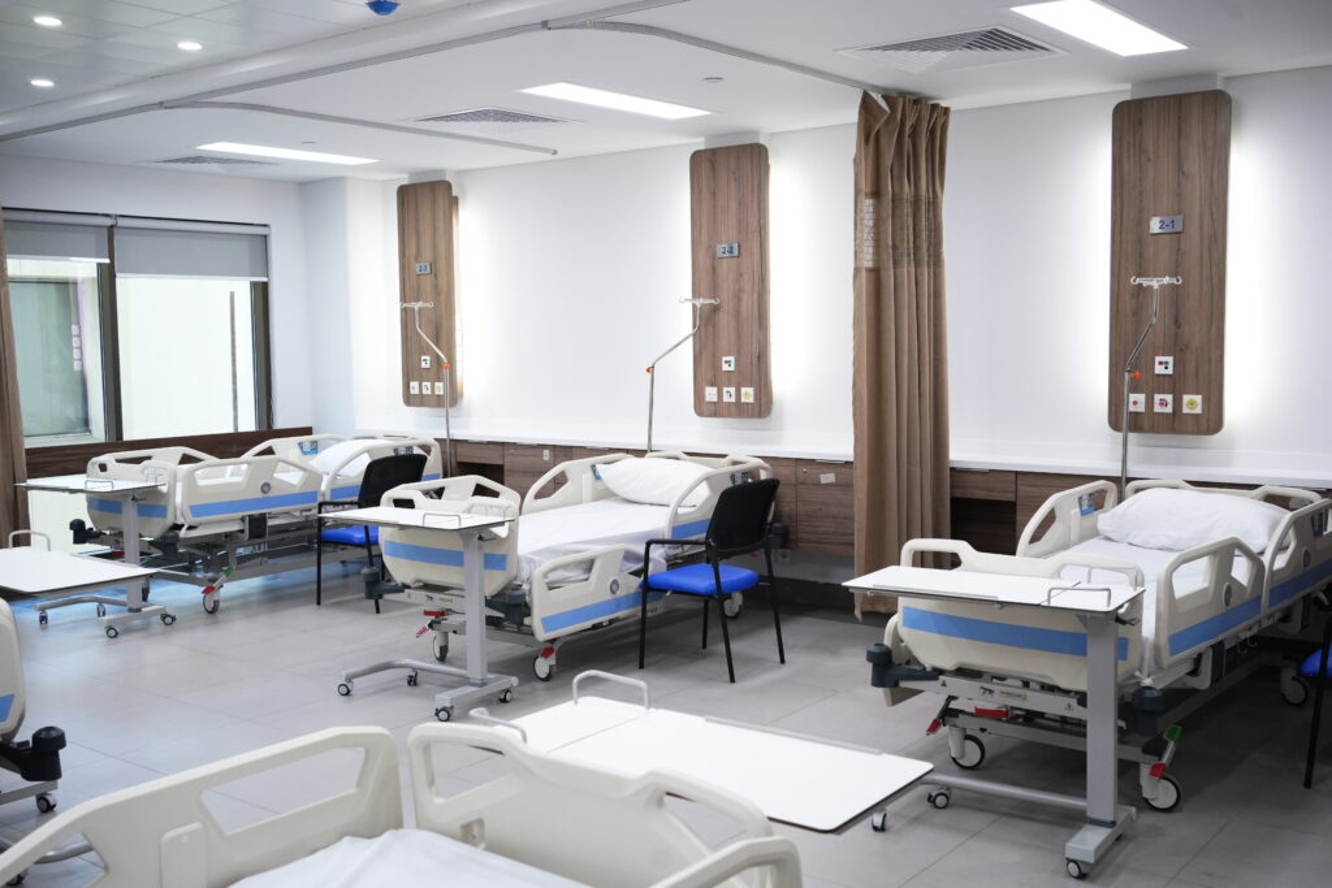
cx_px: 666
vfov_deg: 37.9
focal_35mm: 35
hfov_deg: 54.4
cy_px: 444
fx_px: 1295
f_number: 5
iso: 2000
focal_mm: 35
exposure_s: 1/200
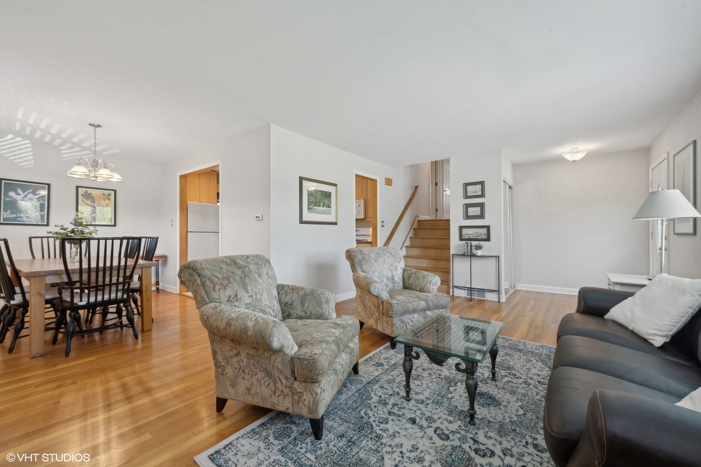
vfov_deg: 77.3
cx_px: 350
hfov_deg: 100.4
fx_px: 292
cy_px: 234
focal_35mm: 15
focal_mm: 15
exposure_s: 1/15
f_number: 9.5
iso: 200
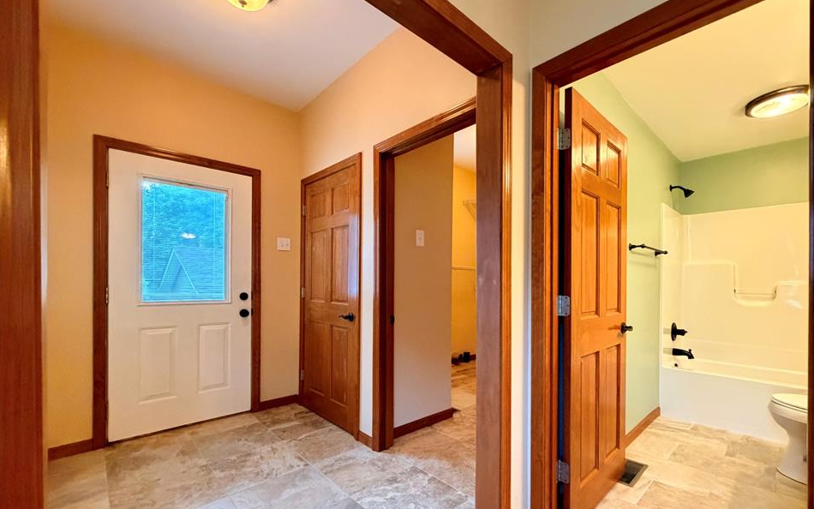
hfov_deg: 97.6
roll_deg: -0.2
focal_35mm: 16
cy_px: 286
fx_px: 355
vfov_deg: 71.0
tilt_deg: -0.2
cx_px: 437
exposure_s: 1/60
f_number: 2.2
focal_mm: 2.22
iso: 1000
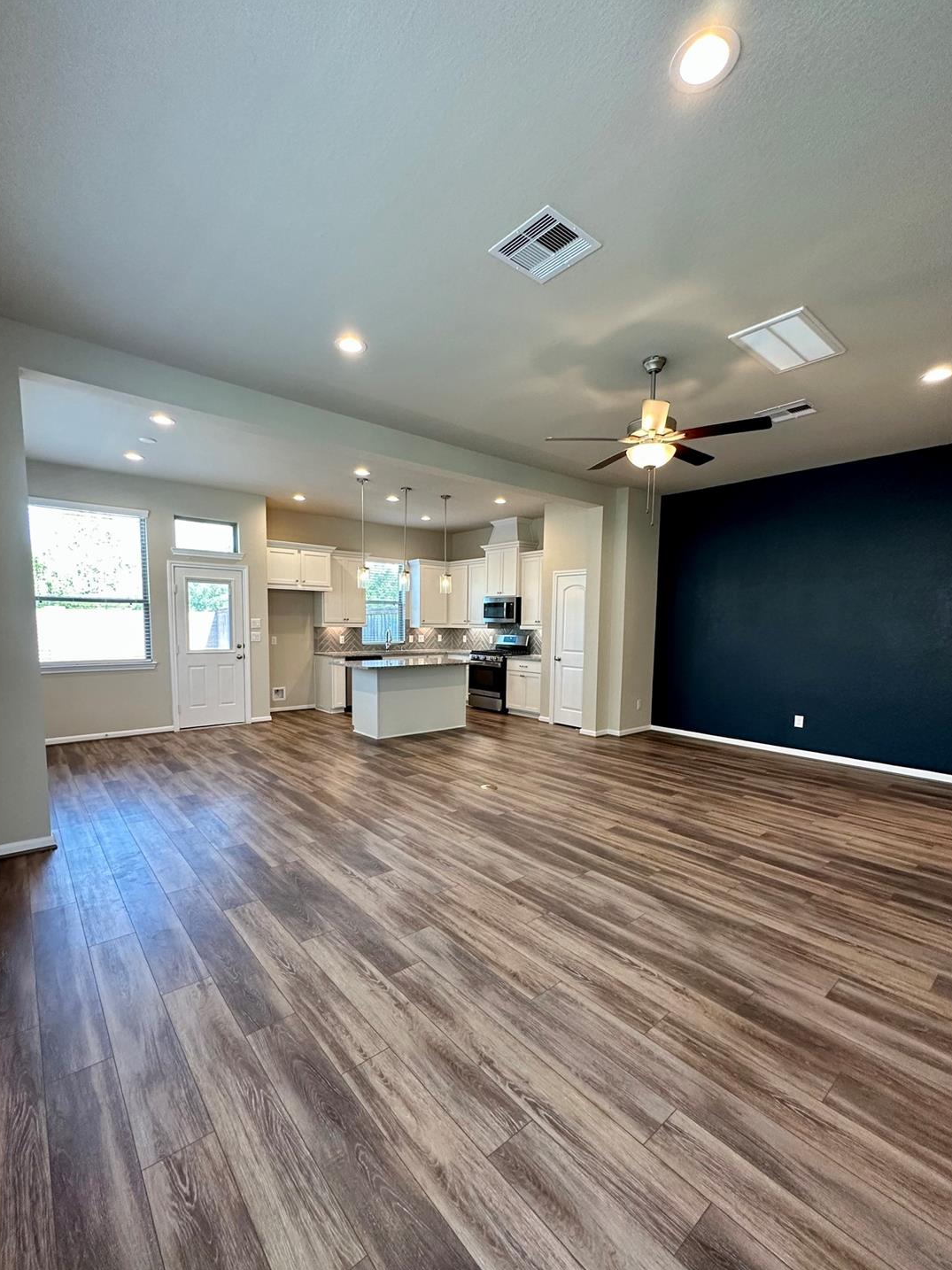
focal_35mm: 15
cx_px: 455
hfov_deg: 81.7
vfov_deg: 98.0
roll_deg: -1.2
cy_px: 677
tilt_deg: -6.2
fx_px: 550
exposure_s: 1/120
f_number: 2.2
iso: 200
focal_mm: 2.22
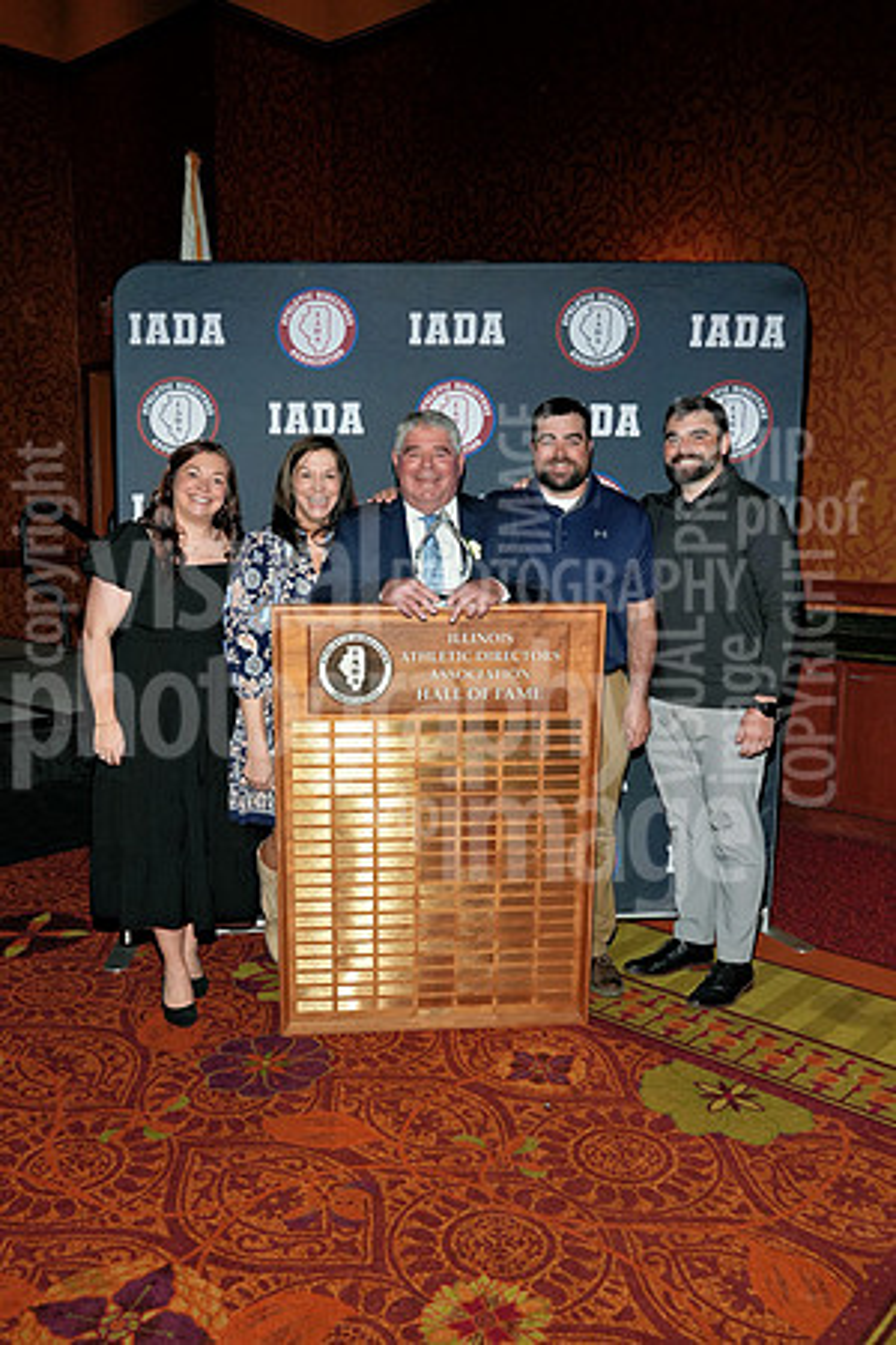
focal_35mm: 30
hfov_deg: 43.6
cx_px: 448
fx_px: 1120
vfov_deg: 61.9
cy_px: 672
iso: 800
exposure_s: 1/125
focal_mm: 20
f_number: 9
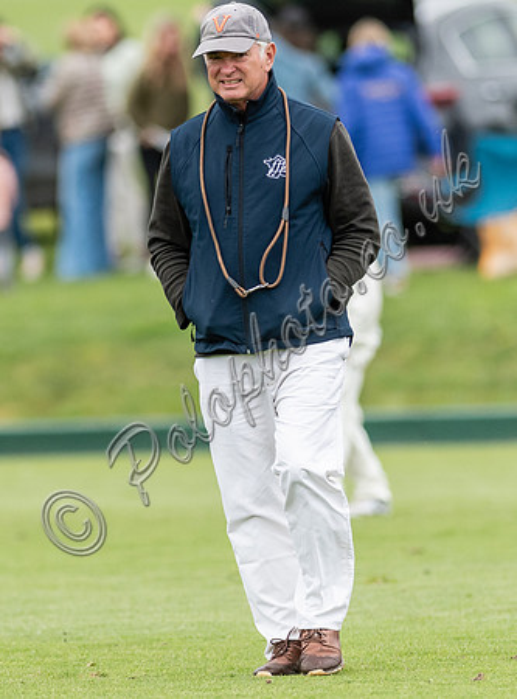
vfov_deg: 2.6
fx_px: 15219
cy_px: 395
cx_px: 204
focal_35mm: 758
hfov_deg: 1.9
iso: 640
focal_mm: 300
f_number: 2.8
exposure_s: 1/8000
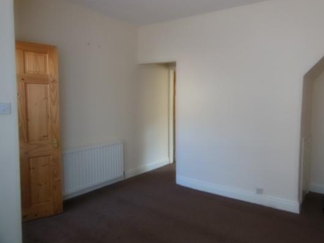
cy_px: 123
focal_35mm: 26
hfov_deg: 67.3
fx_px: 243
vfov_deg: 53.0
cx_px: 164
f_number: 3.5
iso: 320
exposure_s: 1/30
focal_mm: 4.5
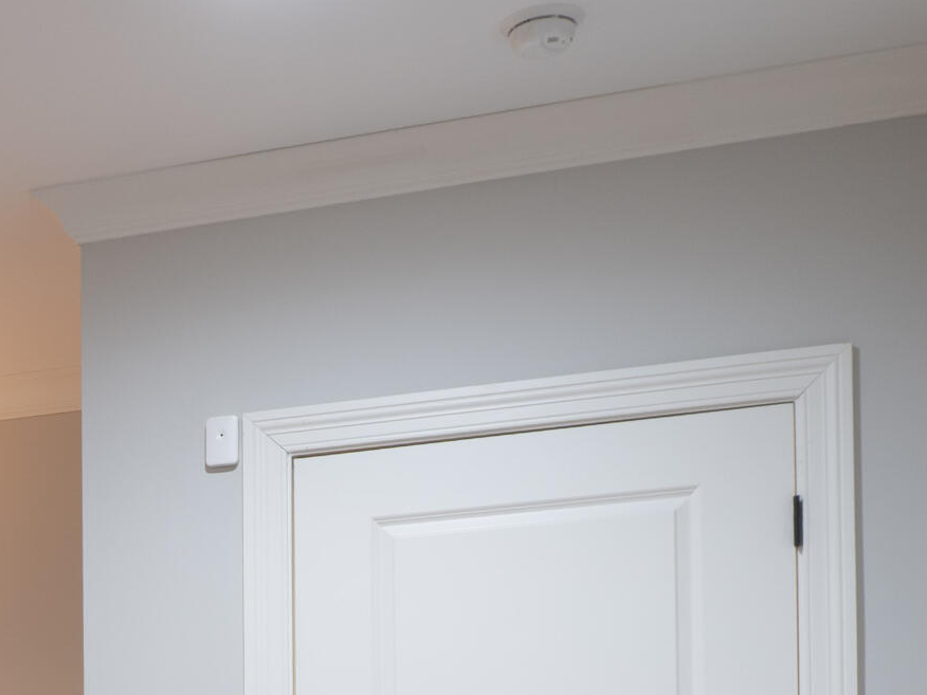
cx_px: -330
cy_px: 988
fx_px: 2116
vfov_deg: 17.2
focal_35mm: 79
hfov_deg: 21.9
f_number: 8
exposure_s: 1.6
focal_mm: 16
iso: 100
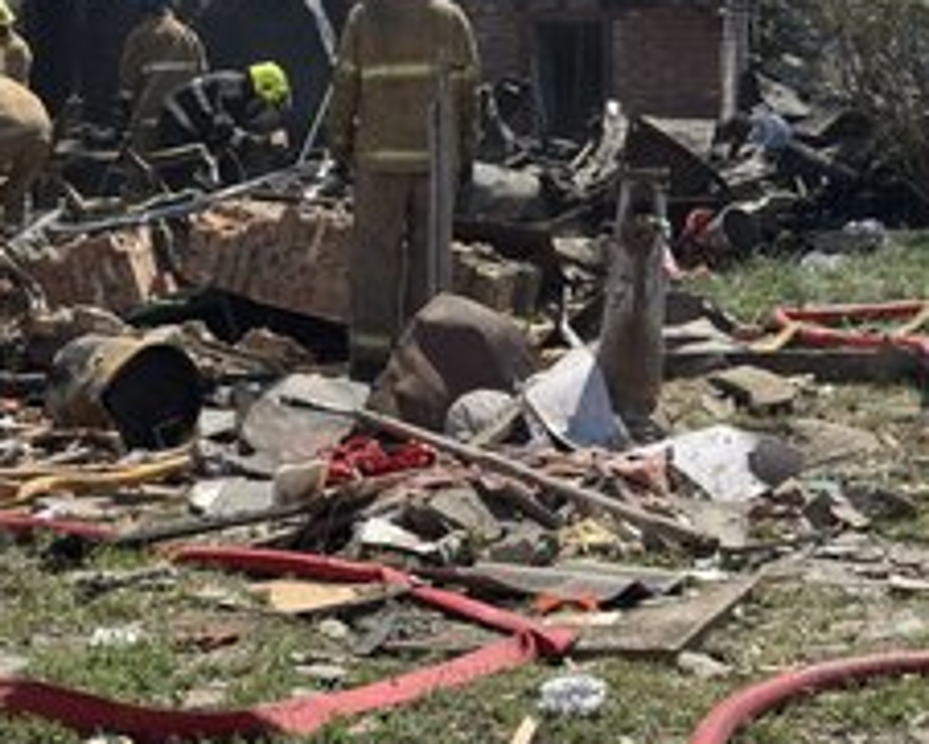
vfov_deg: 18.4
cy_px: 173
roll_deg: +1.3
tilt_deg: -1.6
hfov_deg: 22.8
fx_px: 2283
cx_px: 218
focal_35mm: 83
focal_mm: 6.76
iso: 64
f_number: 1.78
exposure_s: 1/2717
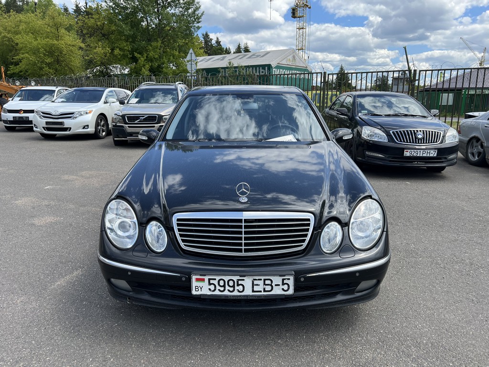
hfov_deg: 67.3
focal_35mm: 26
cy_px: 184
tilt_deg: -13.4
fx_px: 367
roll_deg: -0.2
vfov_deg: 53.1
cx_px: 244
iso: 50
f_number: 1.5
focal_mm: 5.7
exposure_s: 1/1838
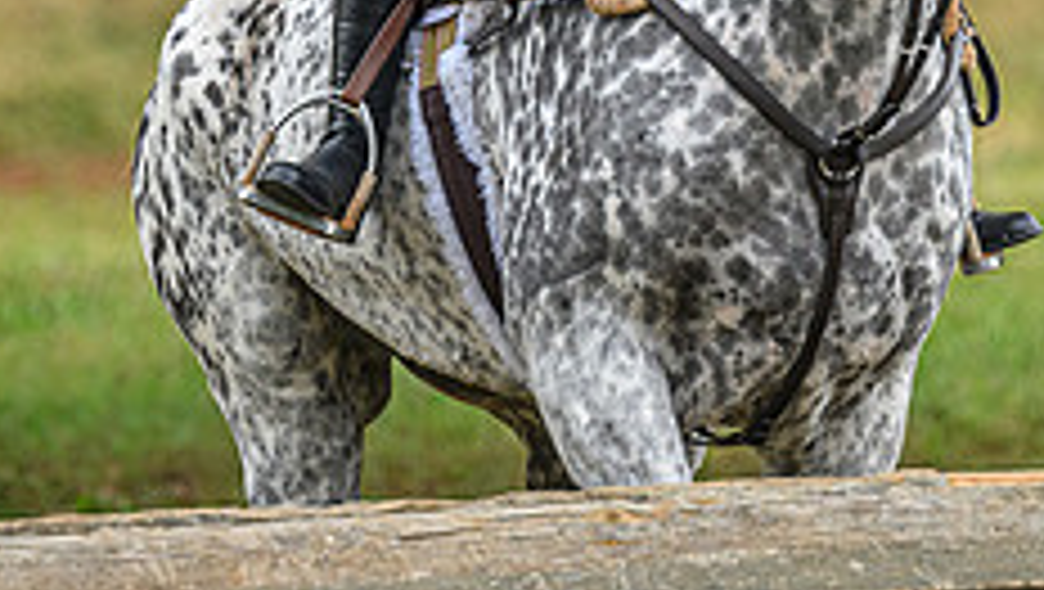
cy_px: -401
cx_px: 632
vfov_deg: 1.8
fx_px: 18260
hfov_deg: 3.3
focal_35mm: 659
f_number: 3.5
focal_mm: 185
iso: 800
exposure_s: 1/640
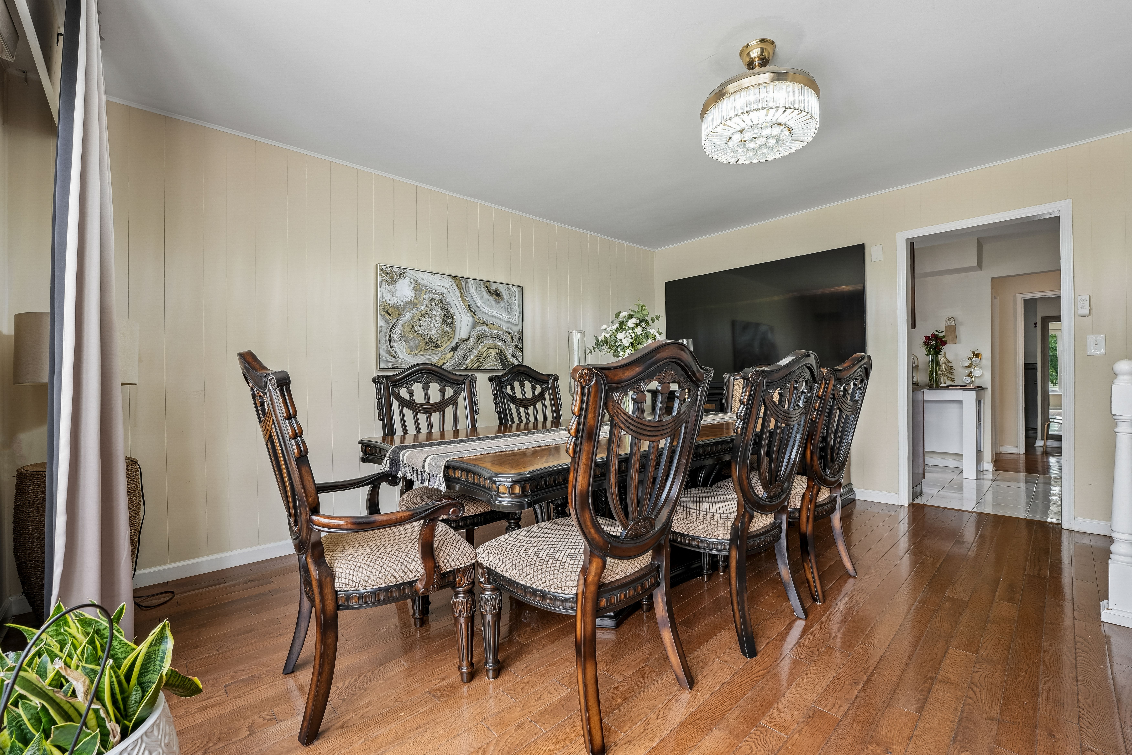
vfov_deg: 81.2
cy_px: 378
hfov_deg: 104.3
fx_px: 440
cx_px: 566
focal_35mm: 14
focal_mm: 14
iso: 160
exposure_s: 1/8
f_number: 8
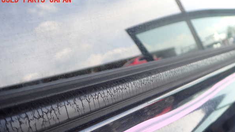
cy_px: 84
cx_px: 118
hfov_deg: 59.5
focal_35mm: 33
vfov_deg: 35.4
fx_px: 206
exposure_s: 1/160
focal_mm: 5.4
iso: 125
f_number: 2.3
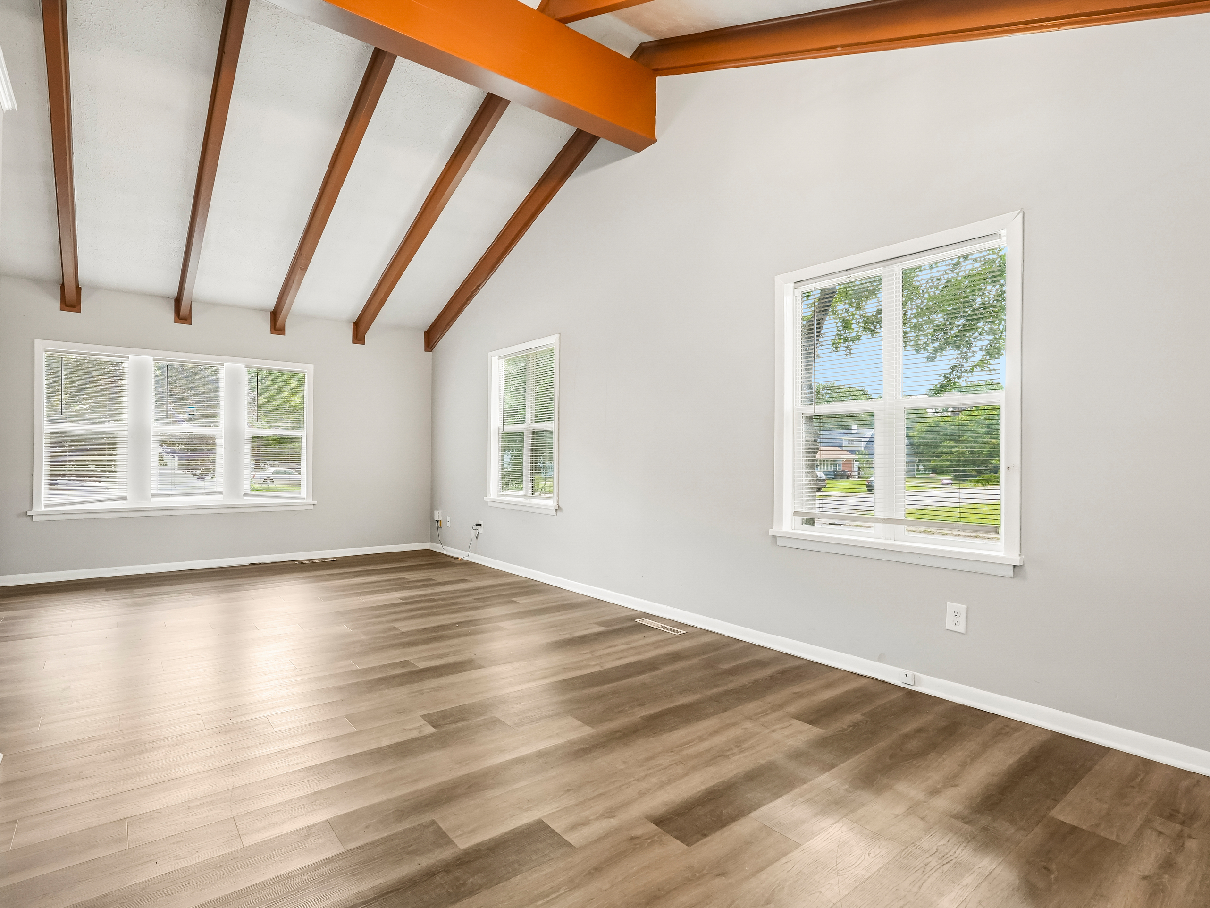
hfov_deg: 87.7
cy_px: 453
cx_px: 570
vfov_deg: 71.6
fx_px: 629
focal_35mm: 18
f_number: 8
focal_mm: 16
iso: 800
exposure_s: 1/30
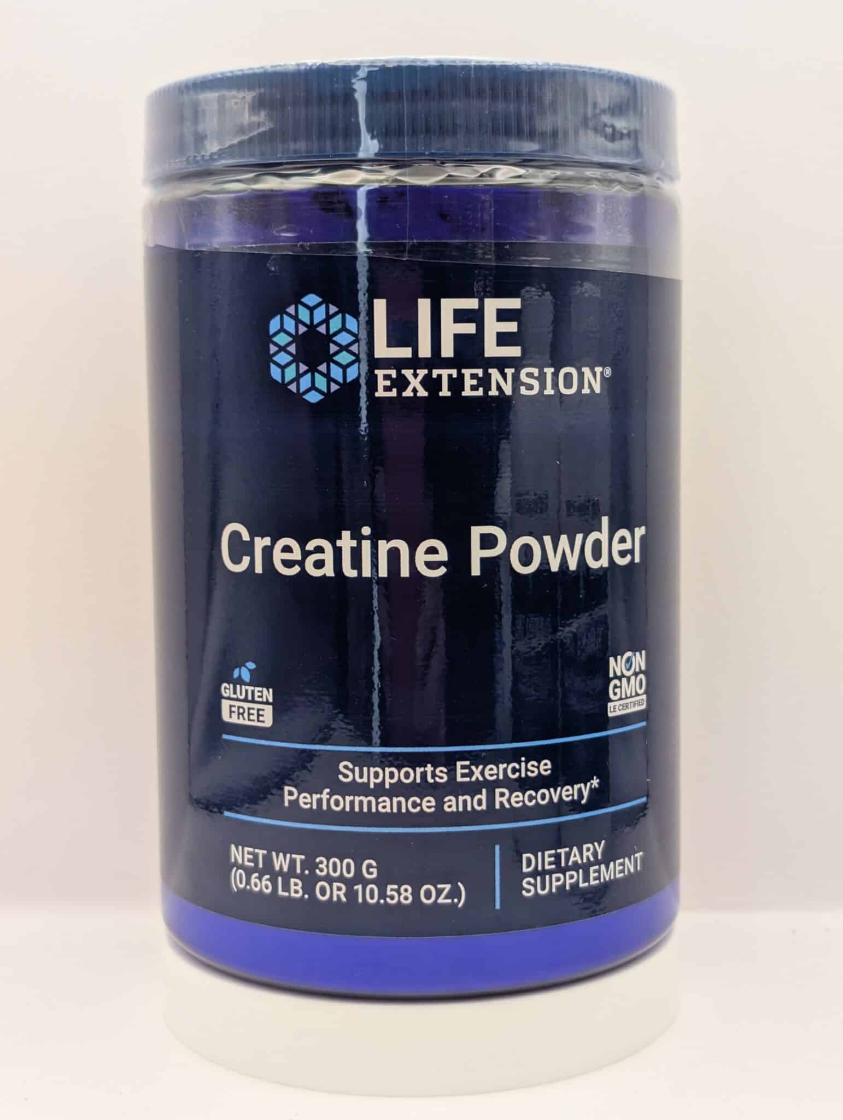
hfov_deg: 29.7
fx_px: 1587
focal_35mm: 49
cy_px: 560
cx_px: 422
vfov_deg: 38.9
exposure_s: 1/90.2
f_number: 1.68
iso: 223
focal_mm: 6.9
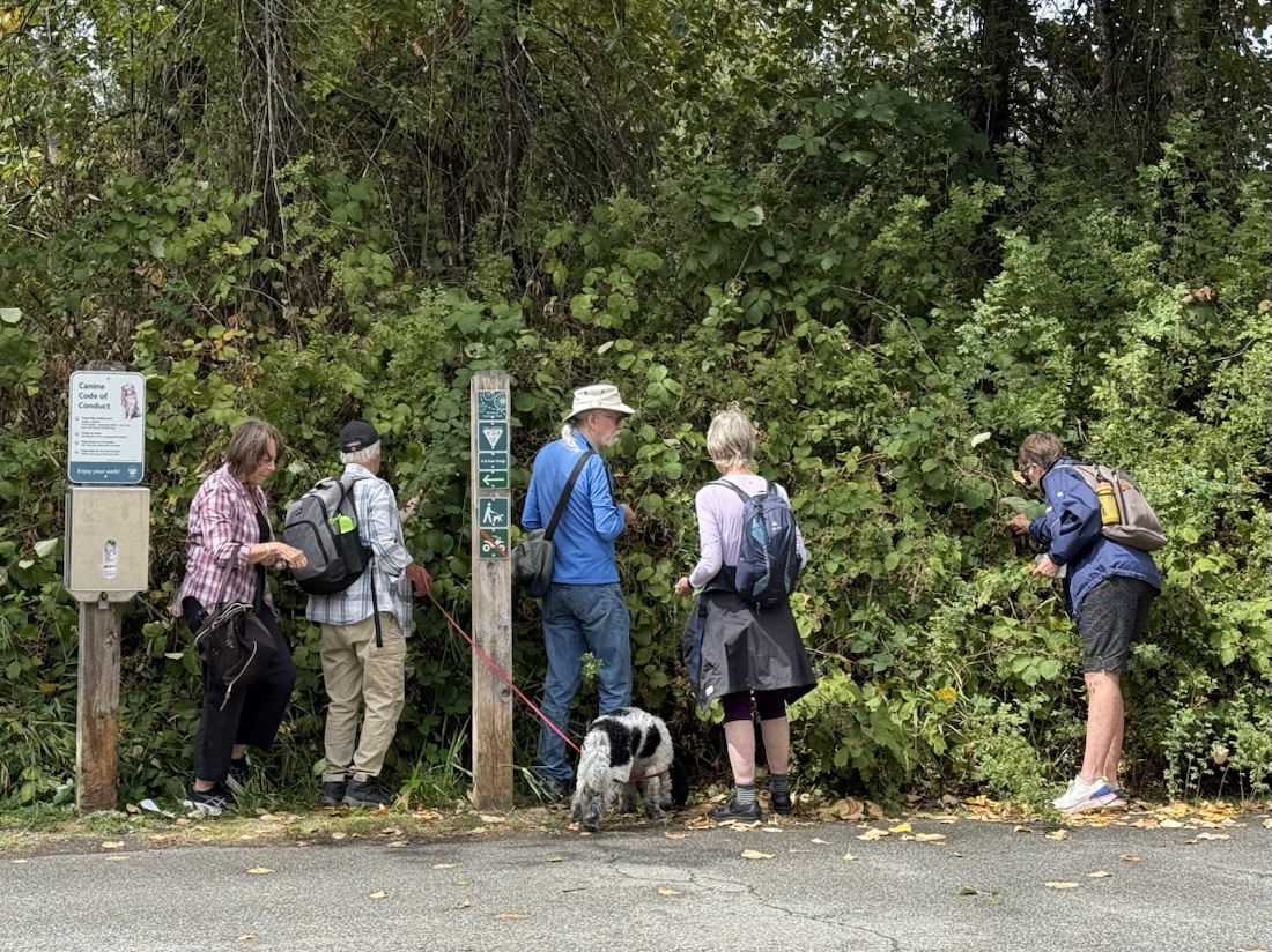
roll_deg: -1.5
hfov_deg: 39.7
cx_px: 636
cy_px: 476
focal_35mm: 48
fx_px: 1763
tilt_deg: -1.0
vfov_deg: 30.2
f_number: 1.78
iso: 100
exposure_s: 1/2208
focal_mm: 6.76
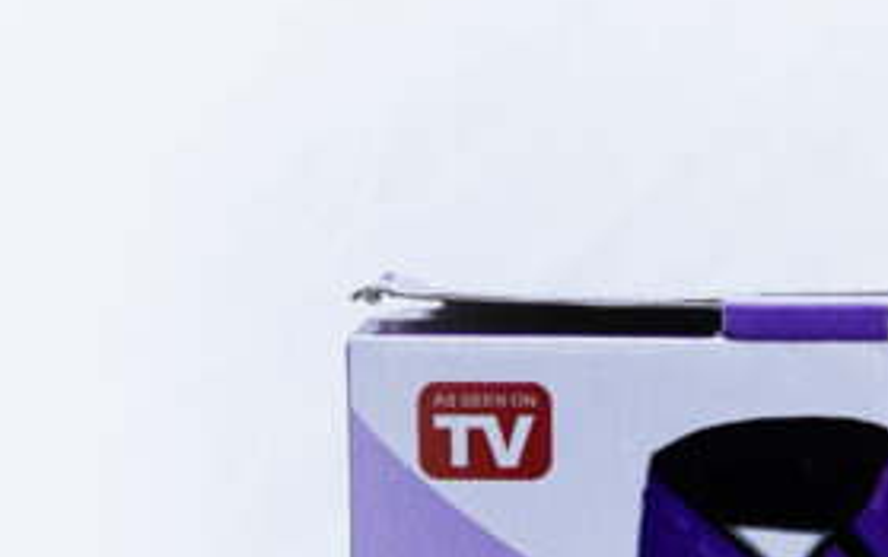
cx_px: 983
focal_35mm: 179
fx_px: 4336
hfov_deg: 11.5
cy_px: 541
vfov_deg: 7.3
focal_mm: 70
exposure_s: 1/160
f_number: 9
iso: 3200
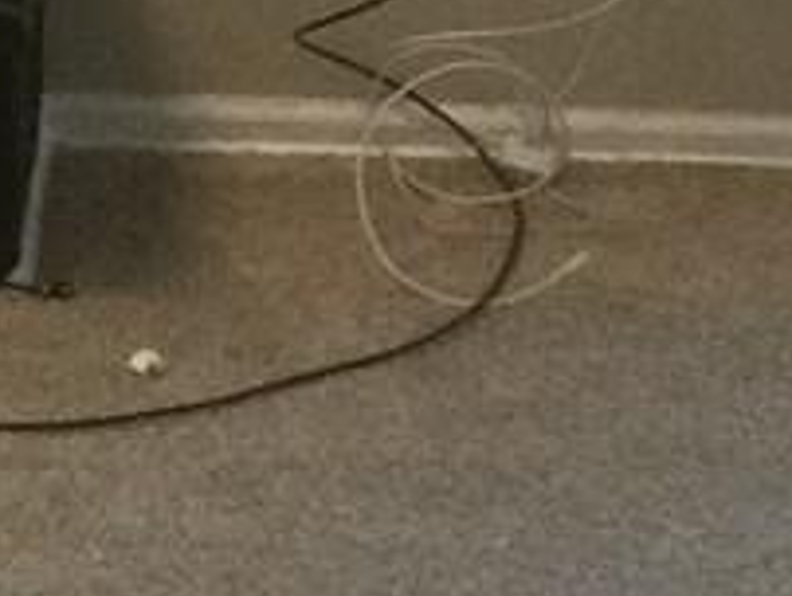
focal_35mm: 245
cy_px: -439
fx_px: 5612
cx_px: -20
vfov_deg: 6.0
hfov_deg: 8.0
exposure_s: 1/30
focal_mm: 3.3
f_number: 2.4
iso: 80
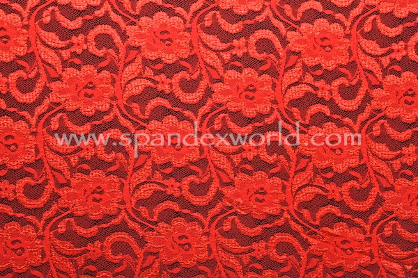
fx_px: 906
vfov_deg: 17.5
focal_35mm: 78
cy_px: 139
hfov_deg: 26.0
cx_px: 209
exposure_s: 1/640
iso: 400
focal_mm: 52
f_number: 10
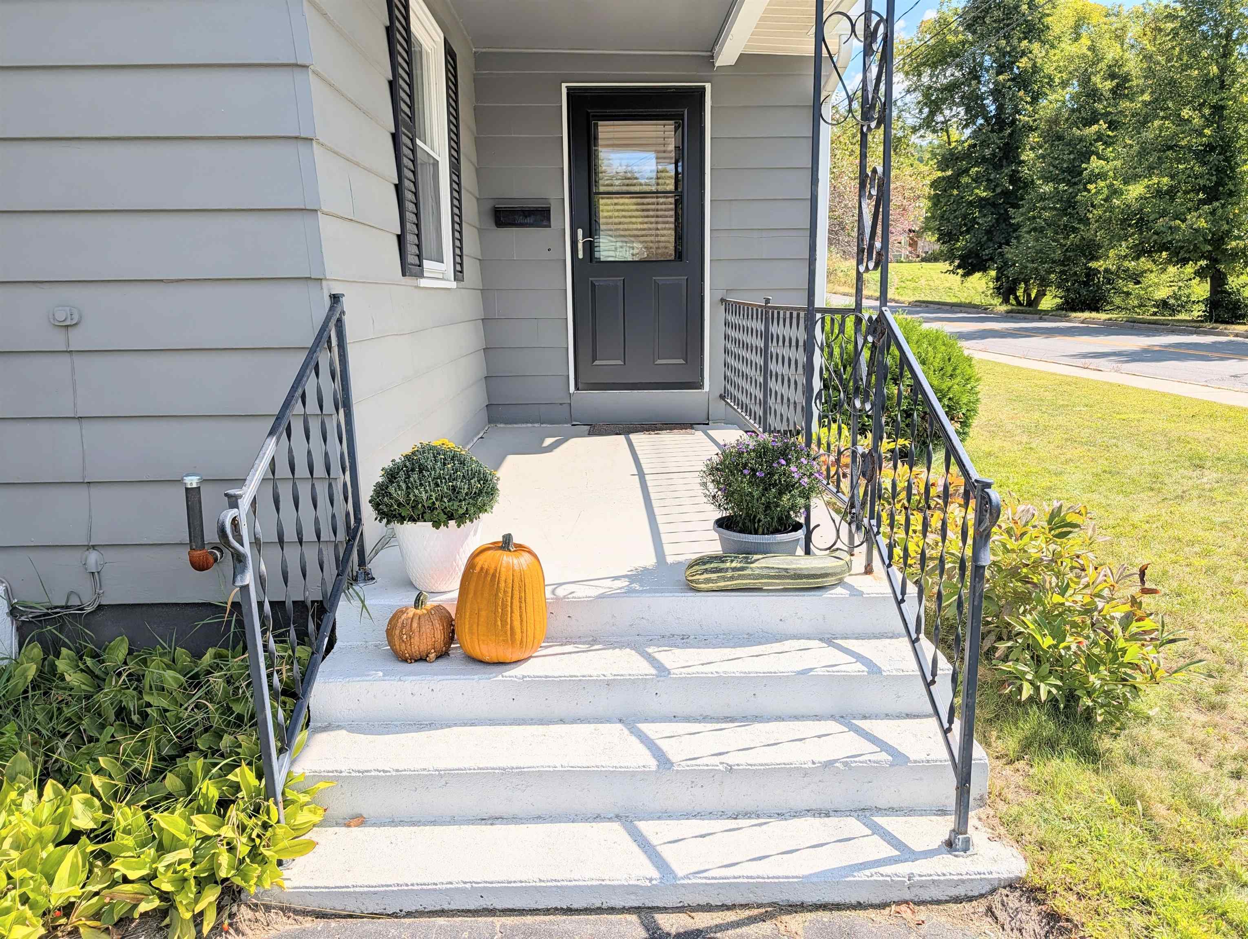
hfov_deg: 71.5
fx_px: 866
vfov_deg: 56.9
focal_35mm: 24
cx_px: 624
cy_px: 470
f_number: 1.68
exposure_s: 1/1754
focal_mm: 6.9
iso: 19
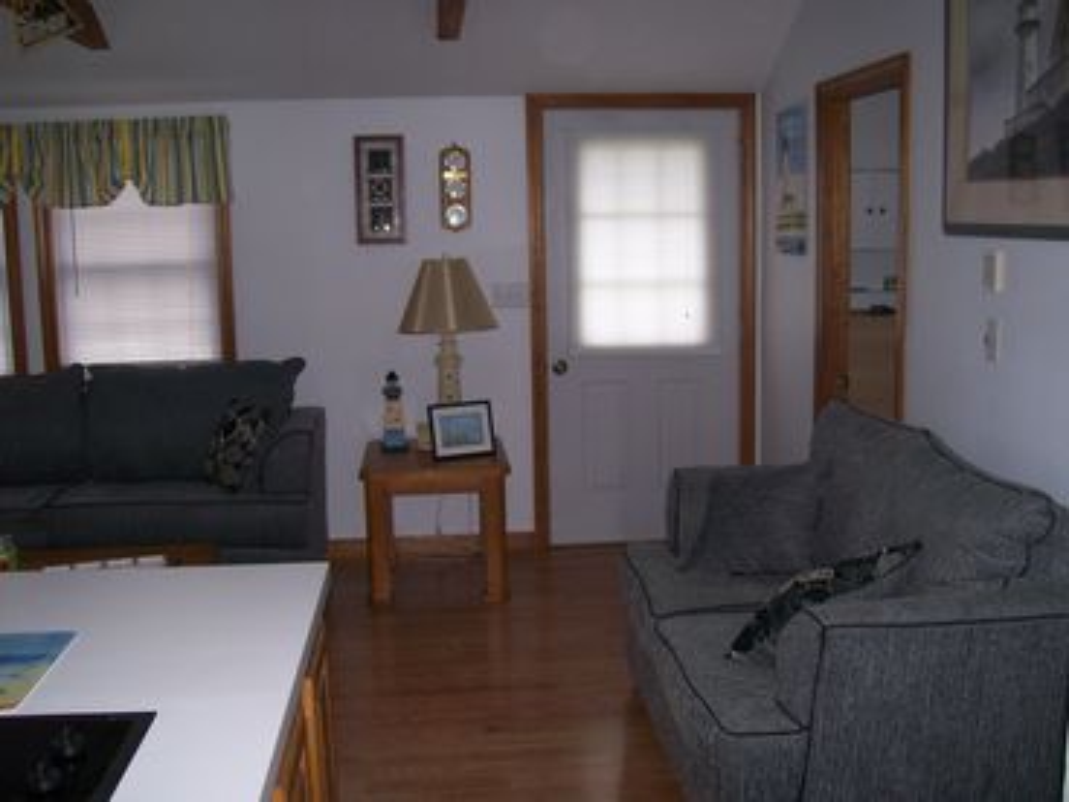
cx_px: 534
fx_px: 1112
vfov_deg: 39.7
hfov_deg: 51.4
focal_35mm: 36
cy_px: 401
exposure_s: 1/64
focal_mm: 6
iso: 80
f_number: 2.7
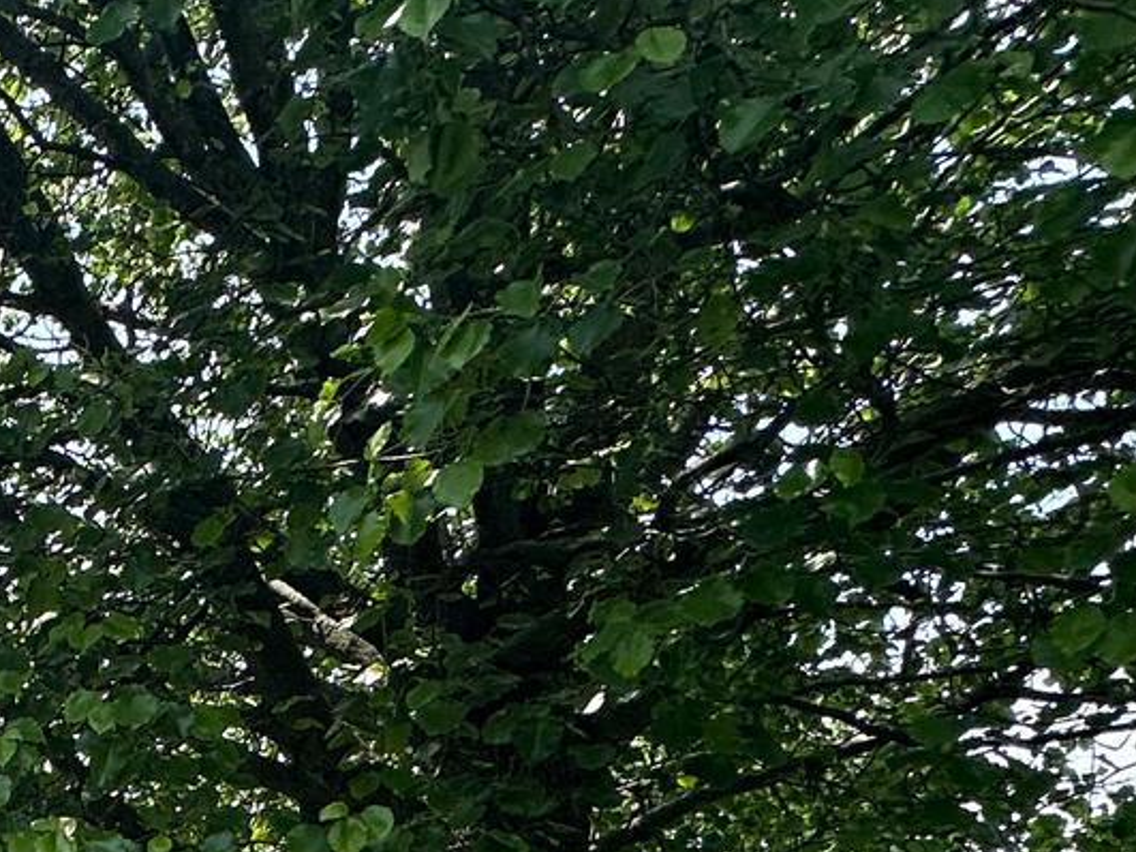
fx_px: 1772
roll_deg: +2.3
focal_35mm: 54
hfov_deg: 25.3
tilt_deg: -4.7
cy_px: 1250
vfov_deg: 22.5
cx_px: -633
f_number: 2.2
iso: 40
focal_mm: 2.22
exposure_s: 1/569
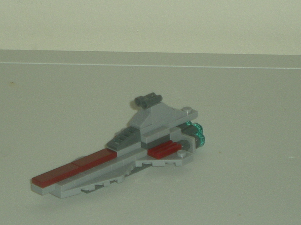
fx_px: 861
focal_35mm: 99
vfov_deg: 14.9
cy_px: 127
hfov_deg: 19.8
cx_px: 127
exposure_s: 1/120
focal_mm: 12.3
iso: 50
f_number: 4.6
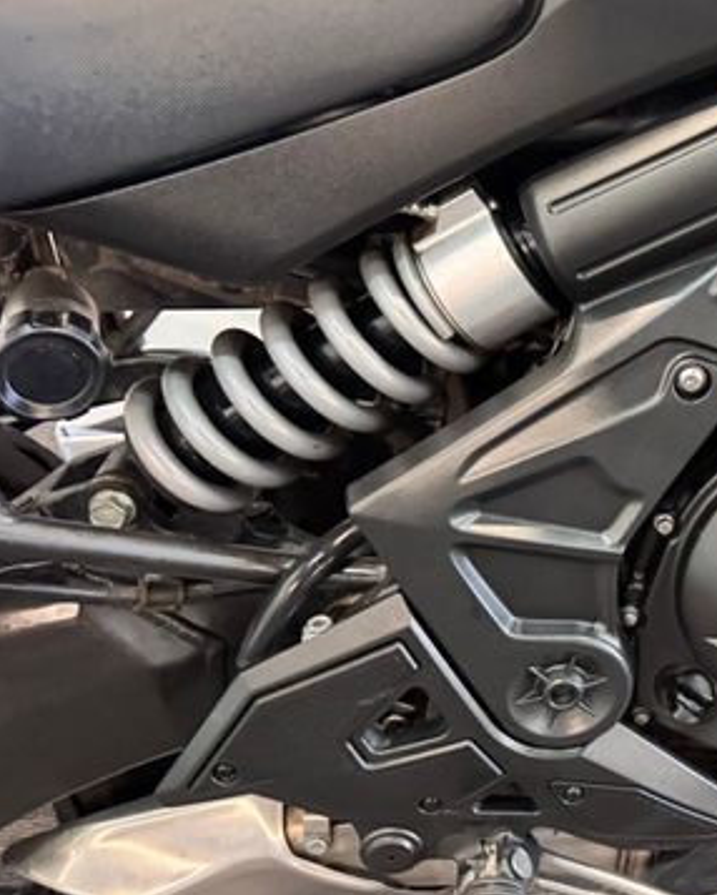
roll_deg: -1.6
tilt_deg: -37.8
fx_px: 1113
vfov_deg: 43.6
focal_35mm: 42
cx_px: 795
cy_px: 356
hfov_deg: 31.5
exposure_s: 1/33
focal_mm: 6.76
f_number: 1.78
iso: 1000
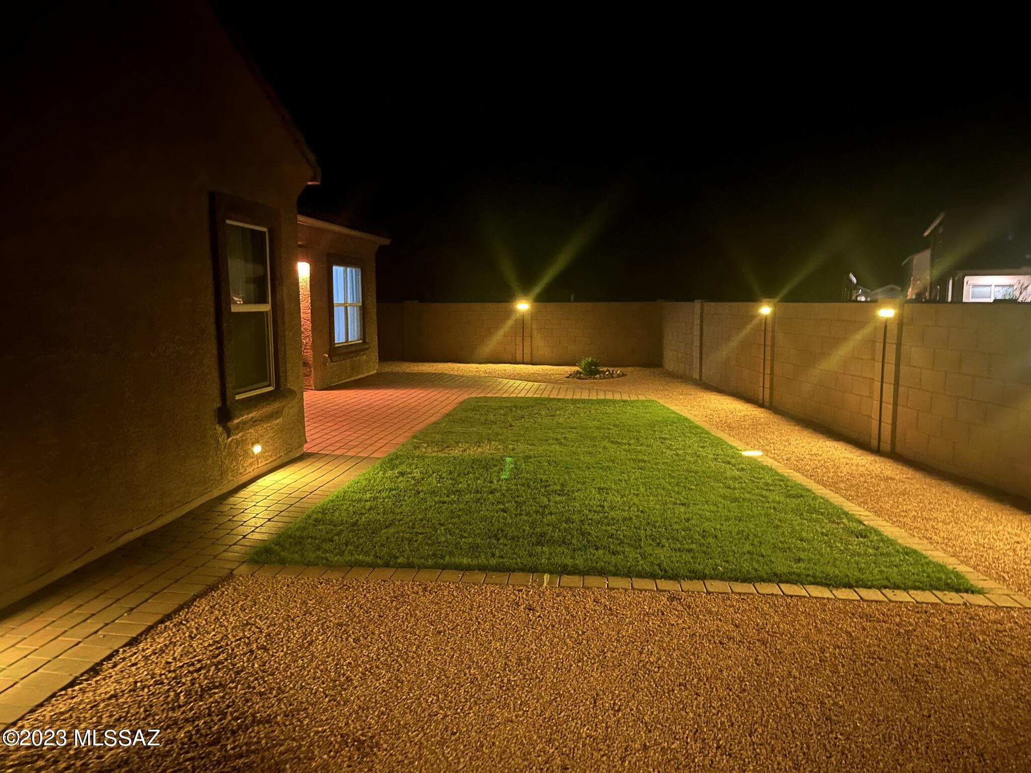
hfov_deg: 67.3
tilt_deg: -4.6
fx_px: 774
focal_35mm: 26
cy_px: 386
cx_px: 516
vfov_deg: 53.1
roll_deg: -0.1
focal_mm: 5.1
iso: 1000
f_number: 1.6
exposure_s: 1/5
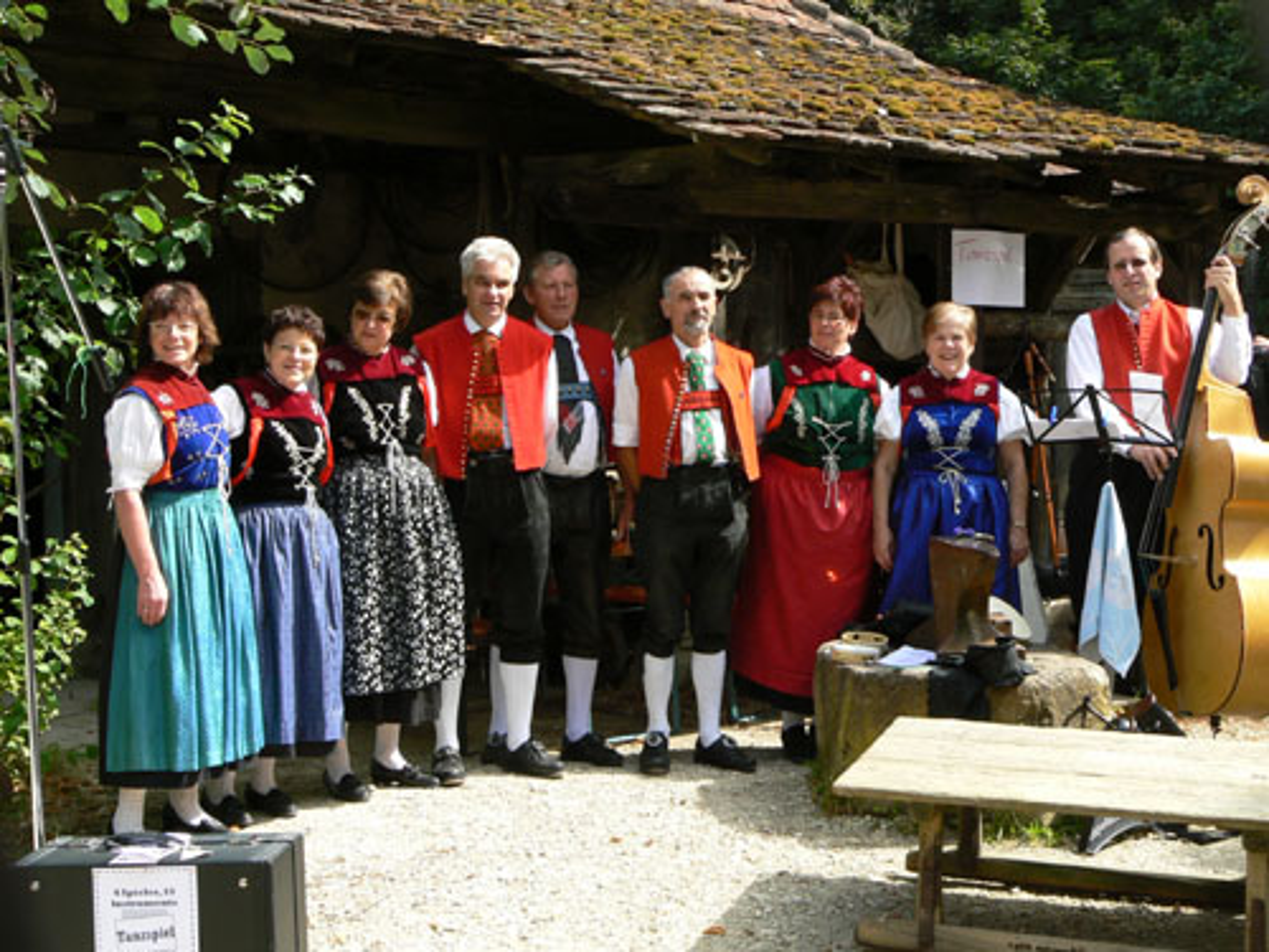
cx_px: 634
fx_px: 2053
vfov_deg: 26.1
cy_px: 476
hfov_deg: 34.3
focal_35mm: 56
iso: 80
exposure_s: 1/160
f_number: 5.6
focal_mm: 9.3
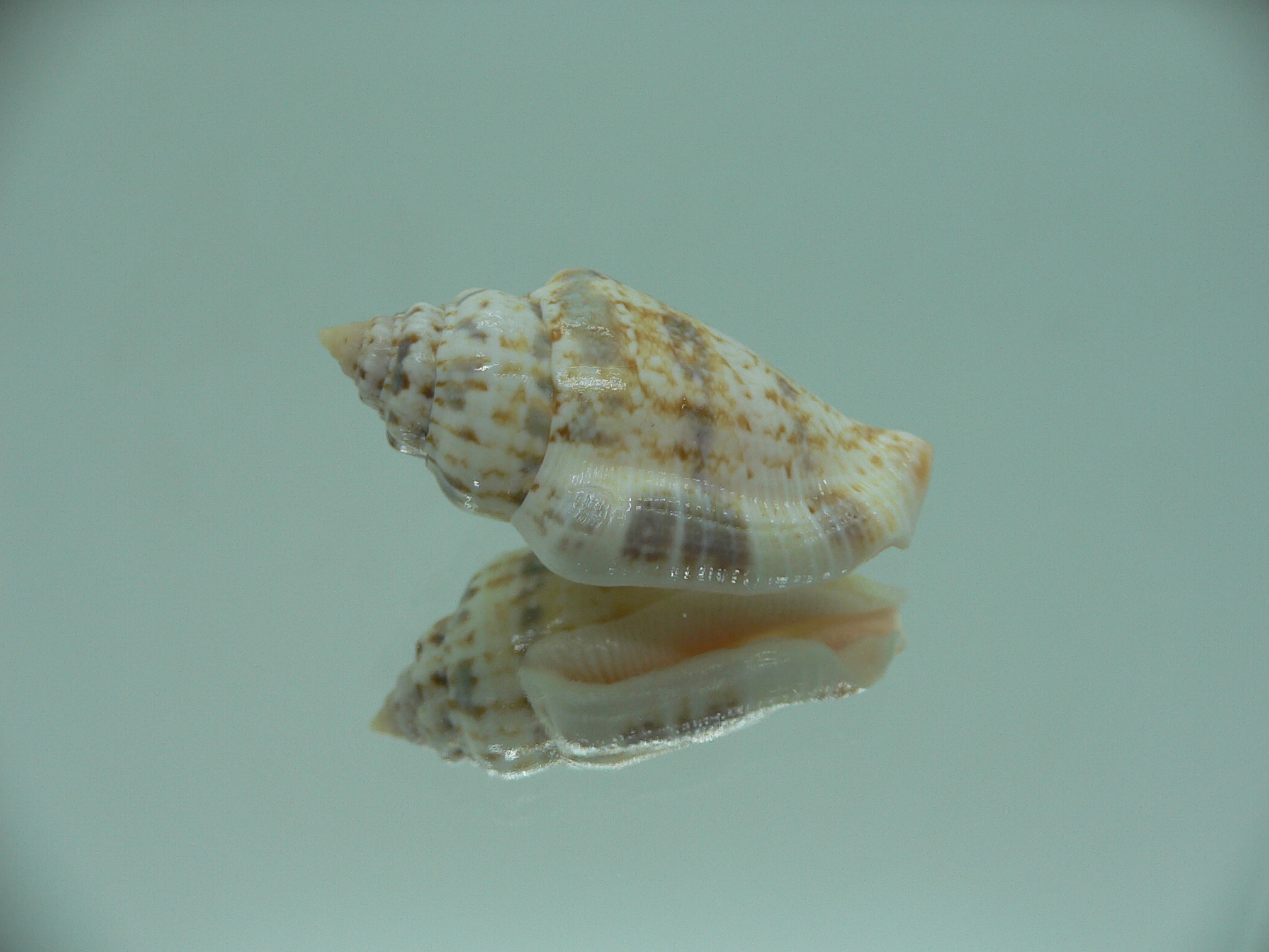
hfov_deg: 52.6
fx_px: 1283
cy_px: 476
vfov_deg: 40.7
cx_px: 634
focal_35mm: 35
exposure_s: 1/80
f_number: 2.8
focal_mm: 4.6
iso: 80
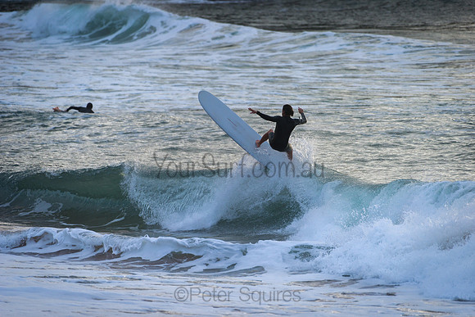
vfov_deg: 2.7
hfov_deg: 4.1
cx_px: 238
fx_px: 6636
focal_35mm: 503
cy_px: 158
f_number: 5.6
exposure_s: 1/1000
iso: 220
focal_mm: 500
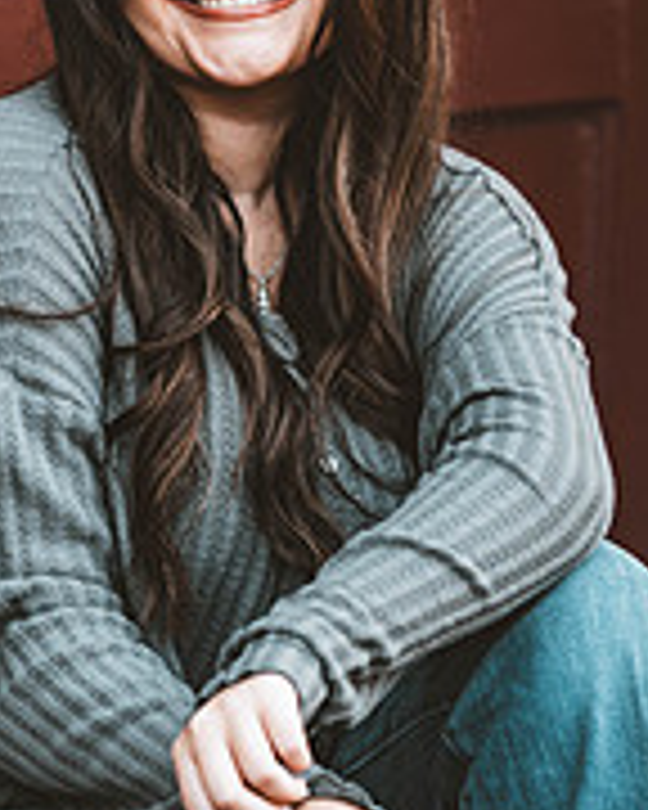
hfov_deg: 3.9
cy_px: 266
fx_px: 9565
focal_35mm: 399
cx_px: 230
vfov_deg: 4.8
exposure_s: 1/125
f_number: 2.8
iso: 400
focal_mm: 170
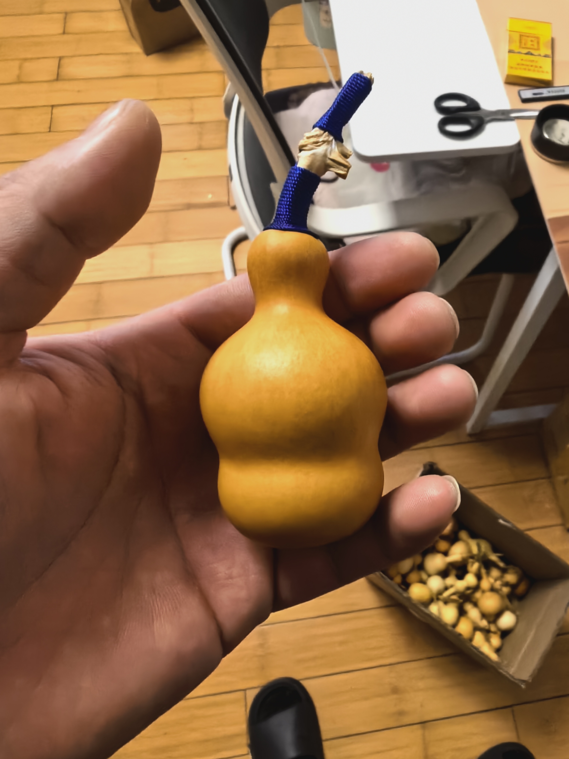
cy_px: 380
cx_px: 284
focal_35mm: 24
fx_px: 526
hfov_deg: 56.8
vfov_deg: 71.6
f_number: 2.2
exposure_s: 1/100
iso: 1250
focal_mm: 1.95
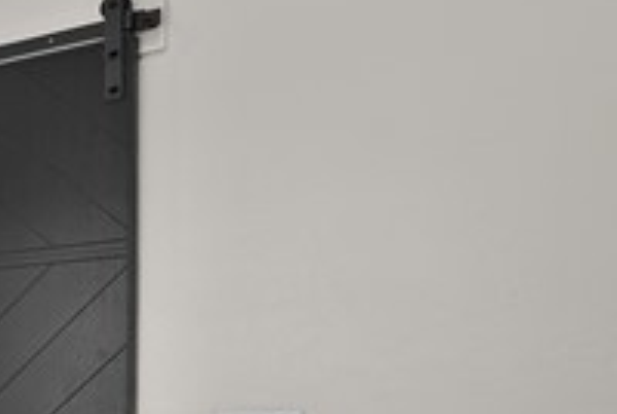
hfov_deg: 19.3
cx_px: -597
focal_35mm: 65
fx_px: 1116
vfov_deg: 20.2
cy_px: 433
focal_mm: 12
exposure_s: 1/3
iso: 200
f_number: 9
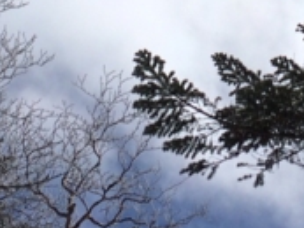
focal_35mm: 134
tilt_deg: +48.1
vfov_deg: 10.2
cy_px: -240
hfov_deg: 14.7
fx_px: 1178
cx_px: 218
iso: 32
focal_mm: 4.15
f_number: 2.2
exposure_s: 1/10309
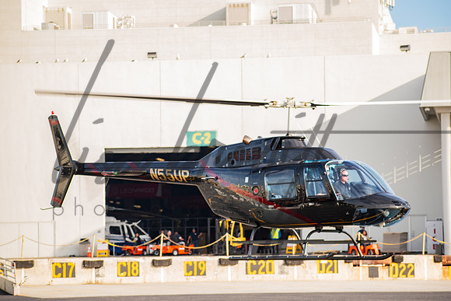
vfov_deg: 8.3
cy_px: 150
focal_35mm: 165
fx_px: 2067
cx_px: 226
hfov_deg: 12.4
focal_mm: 110
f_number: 4.8
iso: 100
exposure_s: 1/250
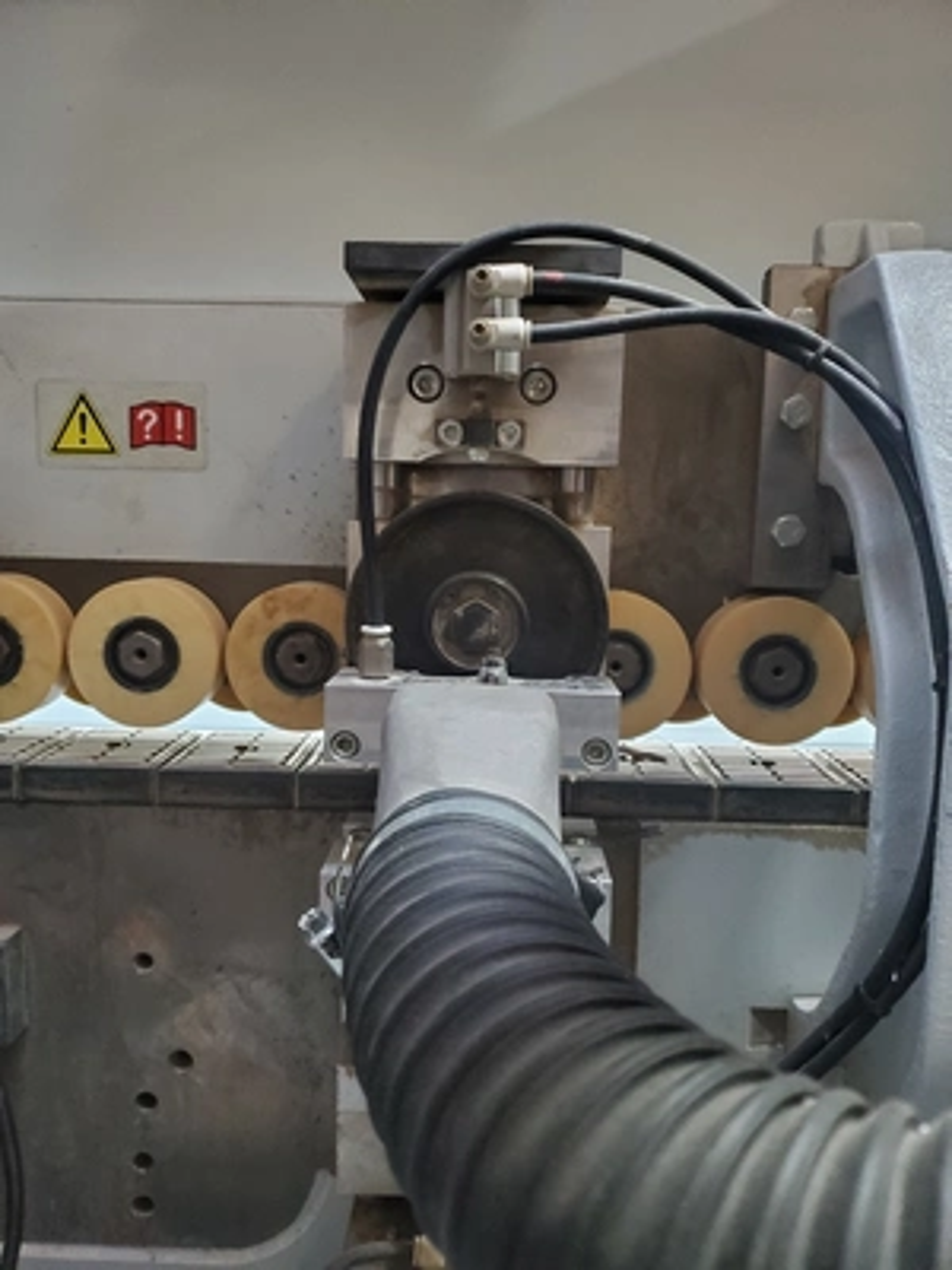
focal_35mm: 26
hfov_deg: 53.1
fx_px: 953
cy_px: 635
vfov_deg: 67.3
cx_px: 476
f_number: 1.5
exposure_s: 1/40
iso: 640
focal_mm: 4.3
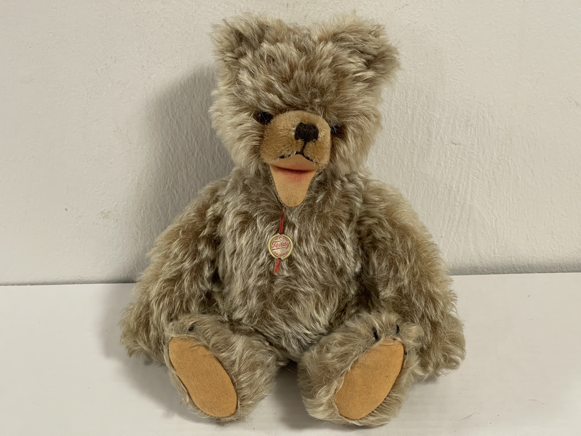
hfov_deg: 30.3
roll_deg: +2.5
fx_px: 1074
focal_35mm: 64
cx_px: 290
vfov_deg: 22.9
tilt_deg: -27.0
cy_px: 218
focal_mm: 7.5
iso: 250
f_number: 2.2
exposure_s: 1/50
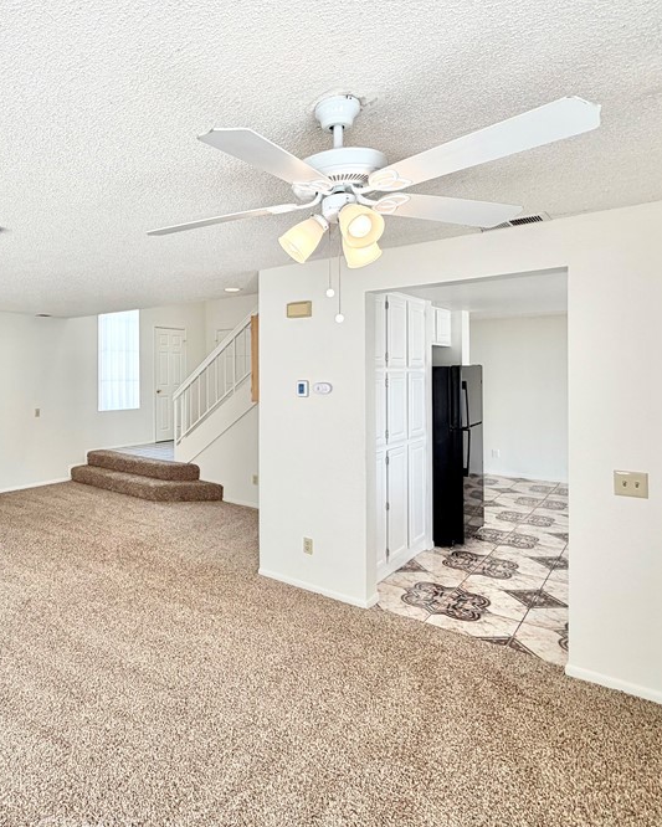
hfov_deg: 62.6
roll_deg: +0.5
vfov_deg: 77.4
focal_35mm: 21
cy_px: 370
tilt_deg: +0.0
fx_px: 514
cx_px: 184
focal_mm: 2.22
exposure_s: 1/120
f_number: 2.2
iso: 40
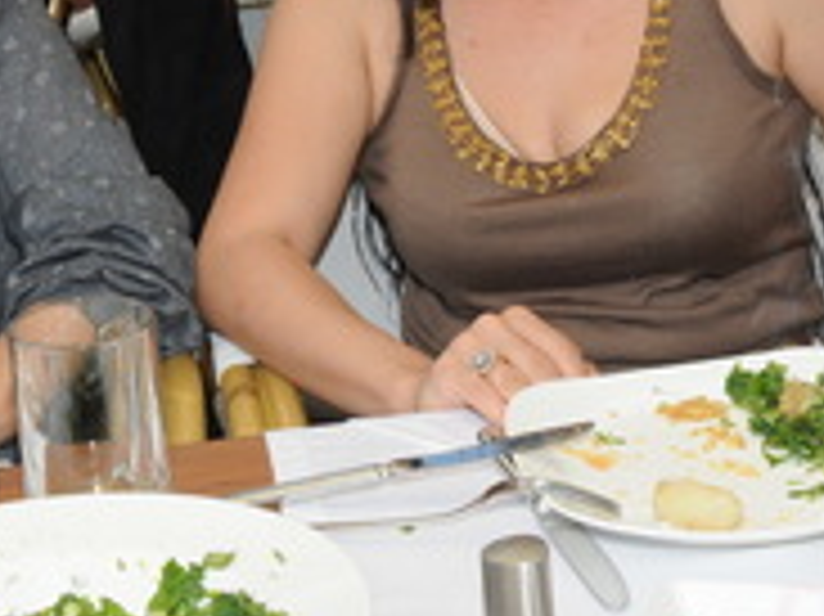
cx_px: 338
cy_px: 16
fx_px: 2433
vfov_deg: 14.3
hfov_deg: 19.2
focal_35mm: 102
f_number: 14
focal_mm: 27
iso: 400
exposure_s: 1/250
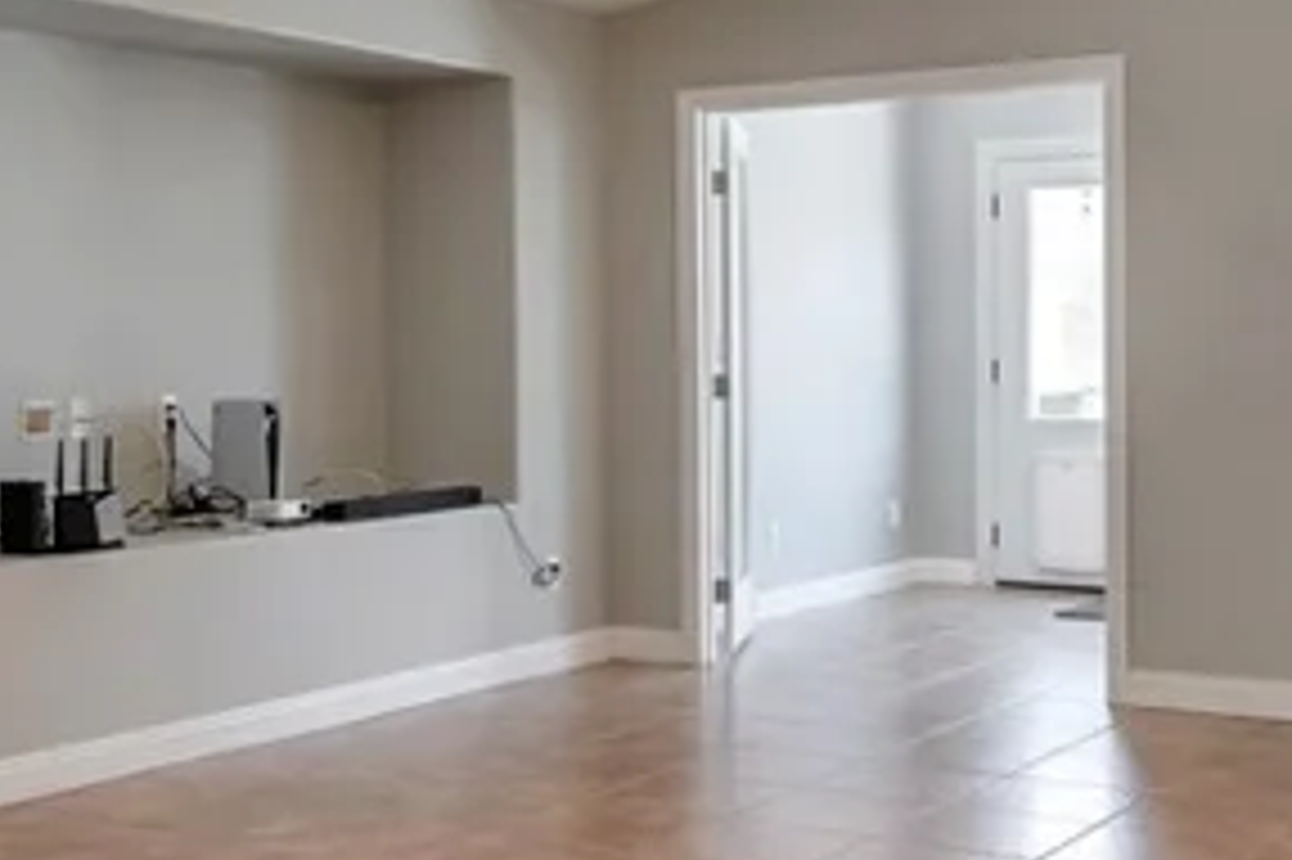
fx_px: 2044
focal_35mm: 57
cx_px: 590
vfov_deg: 23.7
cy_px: 351
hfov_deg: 35.0
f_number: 10
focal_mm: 16
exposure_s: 1/40
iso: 400
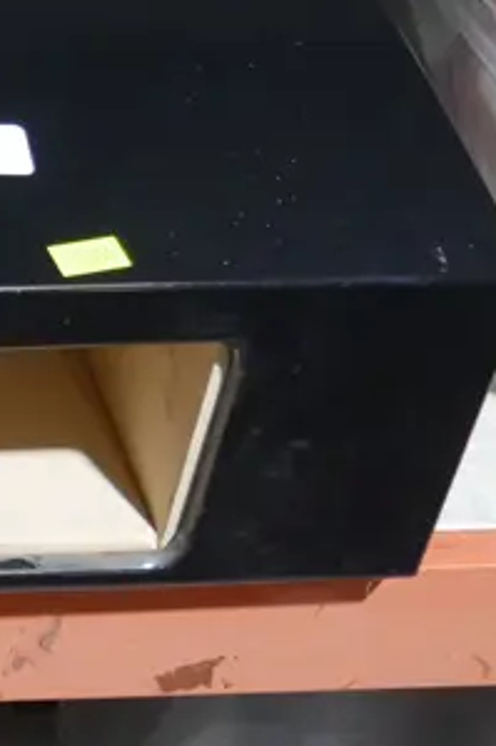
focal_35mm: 107
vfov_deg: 19.1
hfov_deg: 11.4
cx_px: -531
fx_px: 2214
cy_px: 269
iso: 640
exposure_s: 1/60
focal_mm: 15
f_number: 3.6
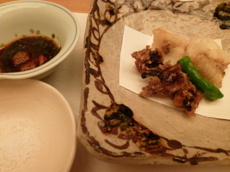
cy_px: 86
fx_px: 159
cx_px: 115
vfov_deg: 56.8
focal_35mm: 24
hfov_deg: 71.6
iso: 200
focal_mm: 4.3
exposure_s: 1/10
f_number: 3.3
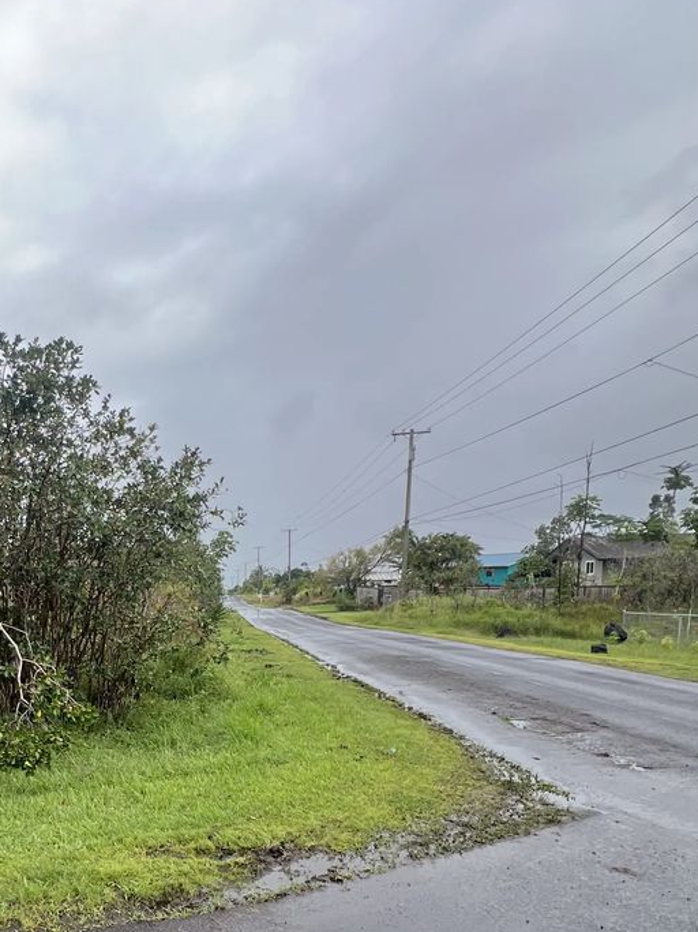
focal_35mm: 26
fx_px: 699
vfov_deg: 63.4
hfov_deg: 47.3
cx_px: 60
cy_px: 698
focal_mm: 1.57
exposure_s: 1/694
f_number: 1.8
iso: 32
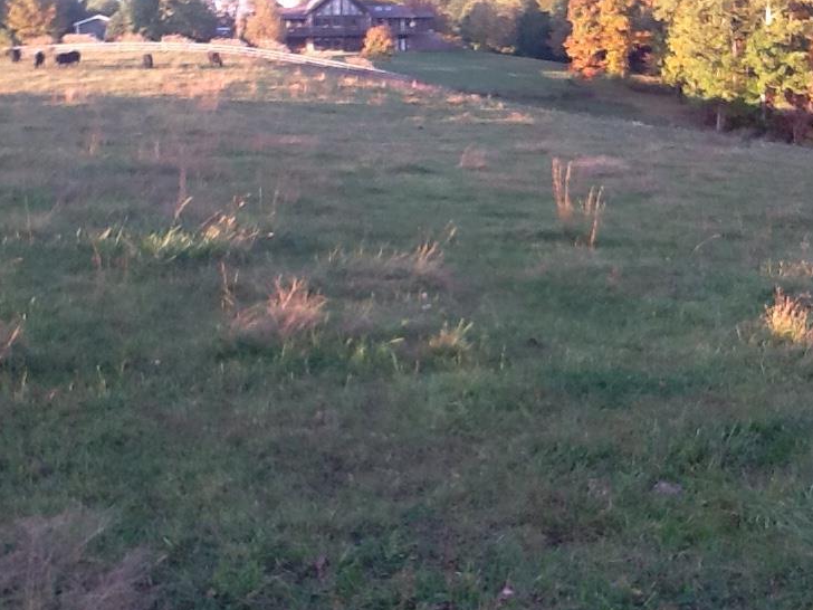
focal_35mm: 58
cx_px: 427
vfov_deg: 25.1
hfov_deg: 33.2
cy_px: 213
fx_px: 1362
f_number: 2.4
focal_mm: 2.03
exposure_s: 1/120
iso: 50
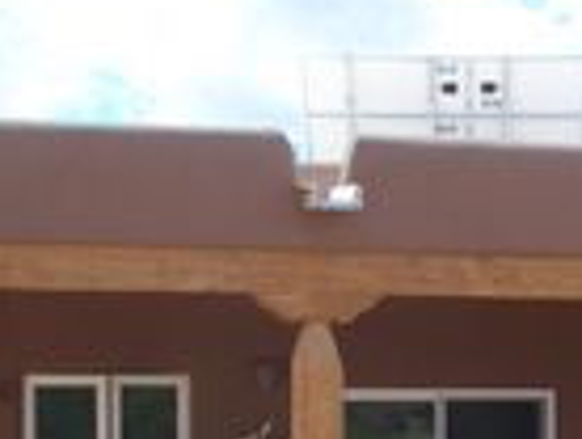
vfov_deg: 13.4
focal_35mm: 109
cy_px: 456
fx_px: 1836
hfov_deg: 17.8
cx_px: 493
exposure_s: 1/320
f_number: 4.6
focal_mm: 6.8
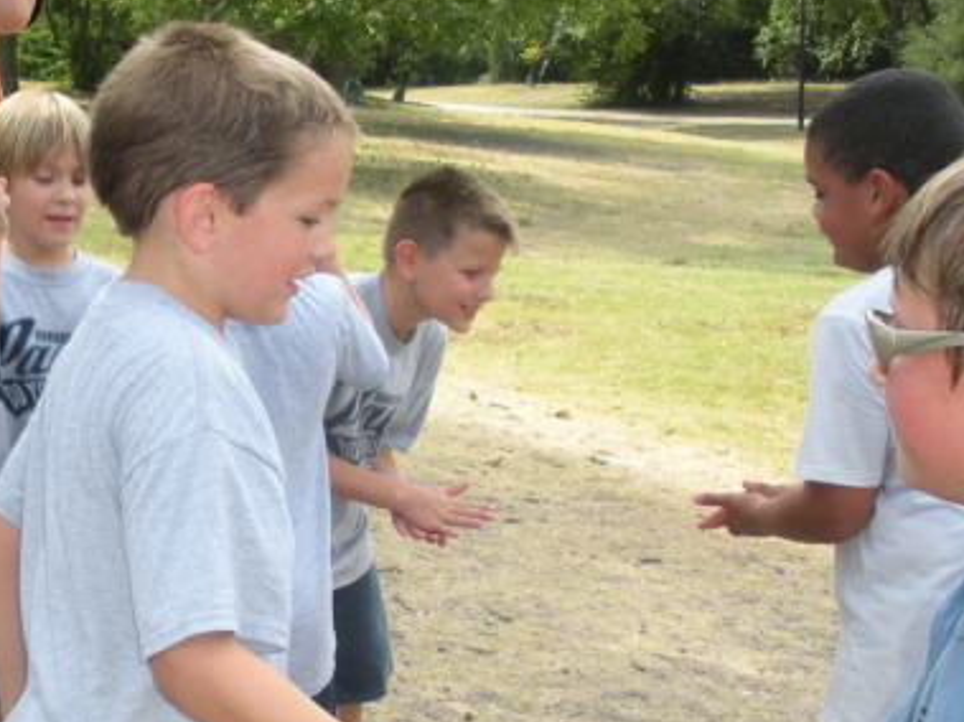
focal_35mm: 76
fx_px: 2116
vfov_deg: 19.2
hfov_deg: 25.4
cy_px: 559
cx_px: 275
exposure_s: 1/232
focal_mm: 6.3
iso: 88
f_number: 3.5
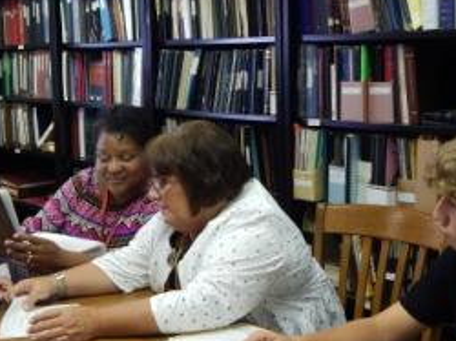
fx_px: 803
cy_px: 139
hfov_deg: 31.7
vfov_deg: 24.0
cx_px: 215
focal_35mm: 61
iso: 220
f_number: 3.3
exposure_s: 1/30
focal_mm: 6.1
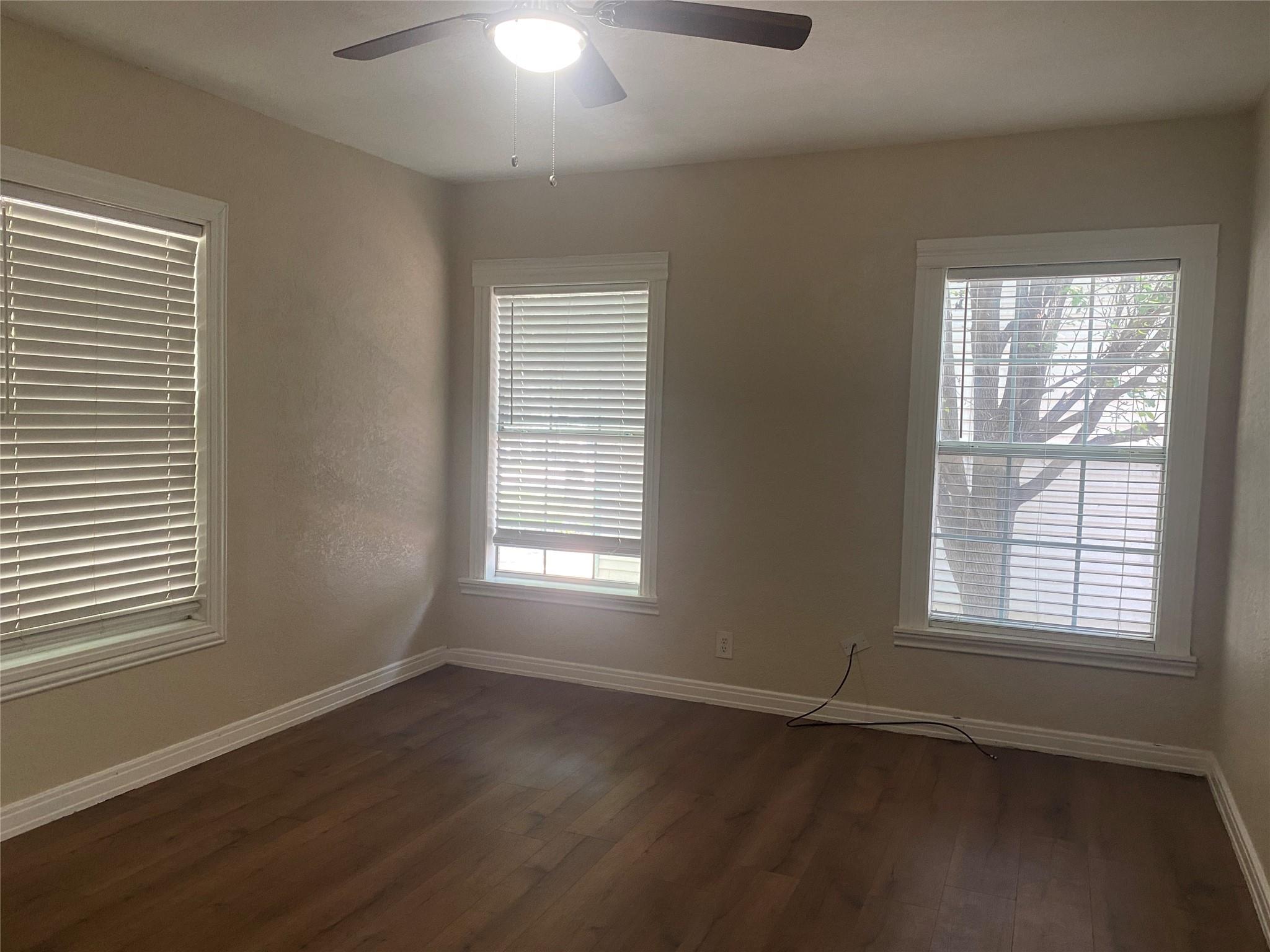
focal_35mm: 26
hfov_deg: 67.3
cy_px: 476
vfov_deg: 53.1
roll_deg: -2.0
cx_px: 635
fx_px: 954
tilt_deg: -4.0
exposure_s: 1/60
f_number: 1.8
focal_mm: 4.25
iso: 200
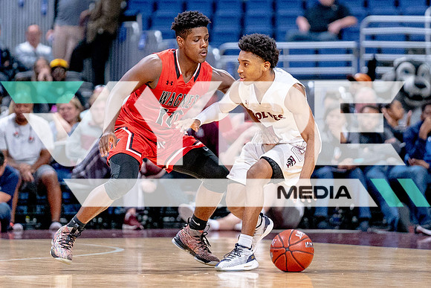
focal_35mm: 370
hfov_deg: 5.6
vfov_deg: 3.7
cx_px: 228
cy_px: 90
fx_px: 4432
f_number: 2.8
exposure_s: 1/1000
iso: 2500
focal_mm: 200
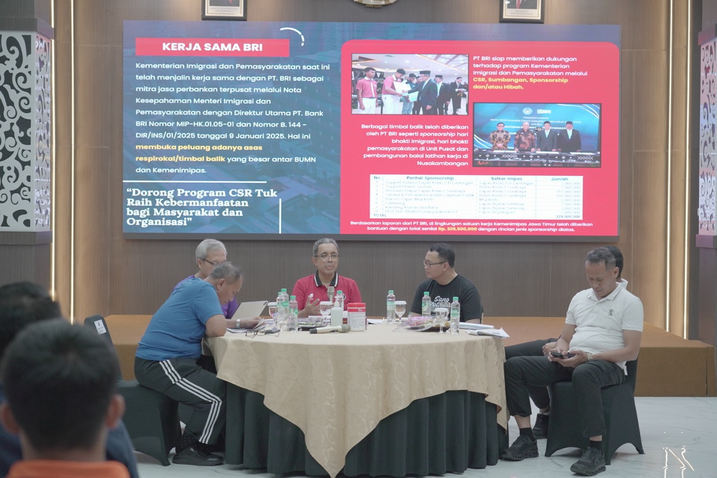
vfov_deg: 22.3
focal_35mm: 61
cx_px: 358
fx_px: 1215
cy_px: 239
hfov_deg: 32.9
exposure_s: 1/100
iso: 12800
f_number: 4
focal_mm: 61
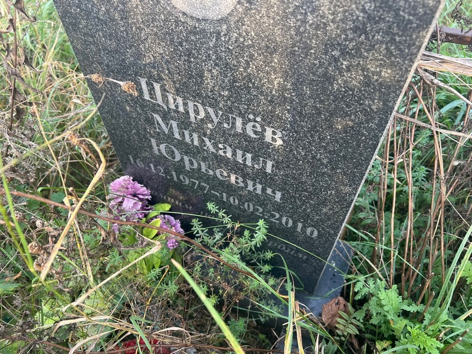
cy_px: 177
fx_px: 355
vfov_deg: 53.1
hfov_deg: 67.3
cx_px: 236
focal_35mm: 26
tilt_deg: -50.3
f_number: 1.5
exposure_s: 1/121
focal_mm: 5.7
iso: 80
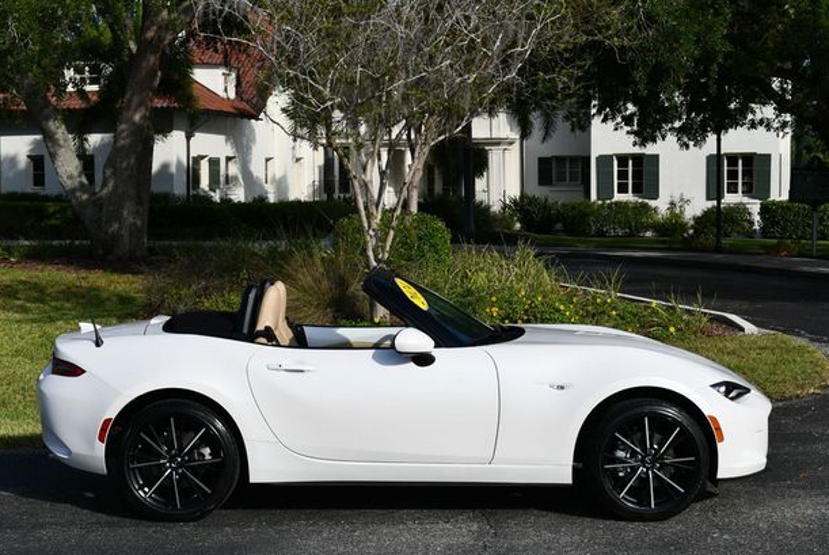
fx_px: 1545
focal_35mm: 67
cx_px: 408
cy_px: 280
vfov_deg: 20.4
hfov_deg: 30.0
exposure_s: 1/320
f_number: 9
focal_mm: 32
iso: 100
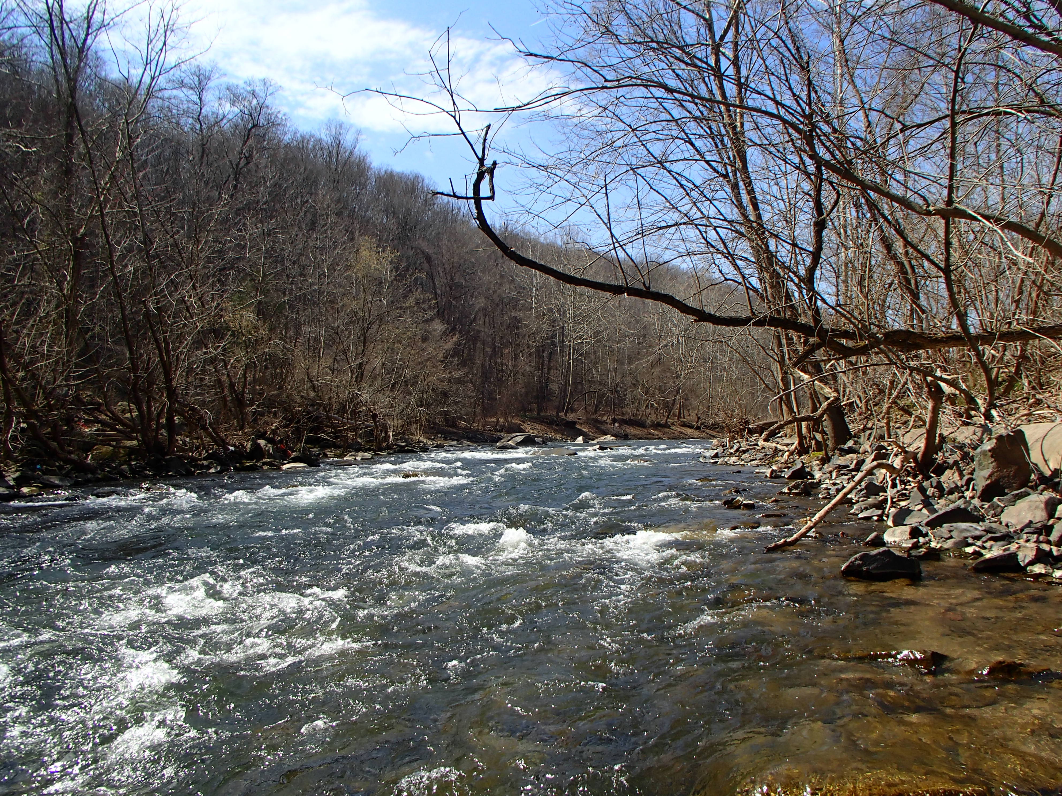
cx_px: 531
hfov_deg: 63.4
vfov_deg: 49.7
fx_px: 859
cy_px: 398
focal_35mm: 28
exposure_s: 1/640
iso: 100
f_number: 3.9
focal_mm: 5
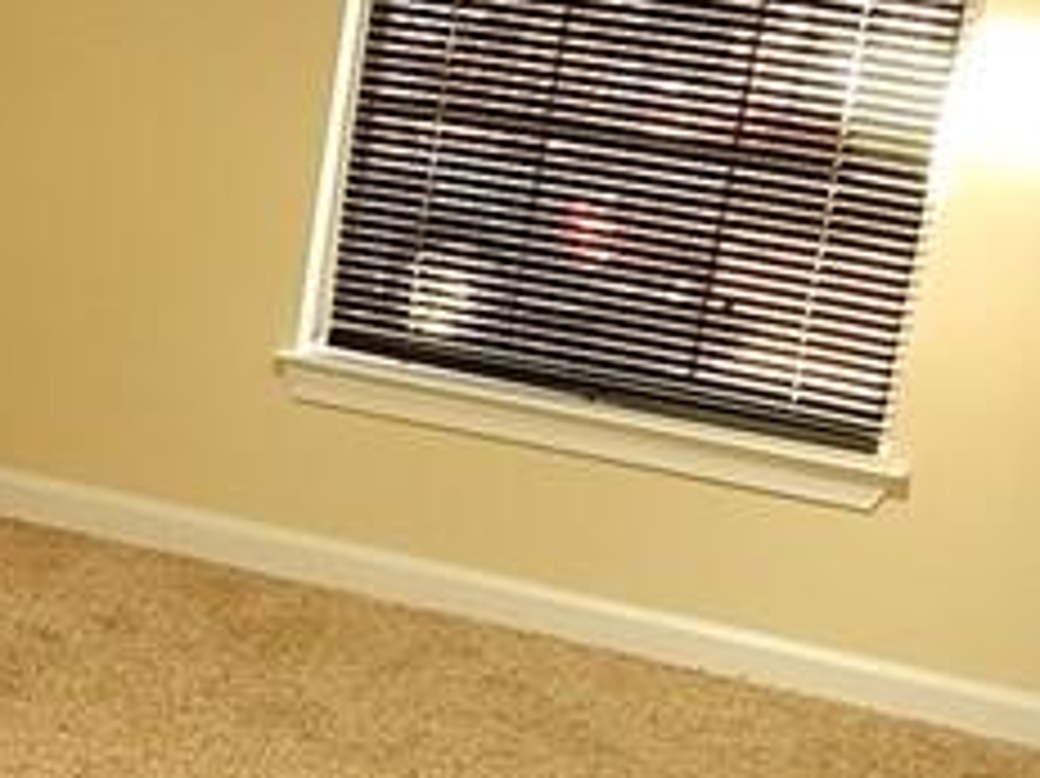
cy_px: 630
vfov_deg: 14.4
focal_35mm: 102
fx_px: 3063
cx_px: -383
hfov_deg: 17.8
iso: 140
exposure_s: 1/30
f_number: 3
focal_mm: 4
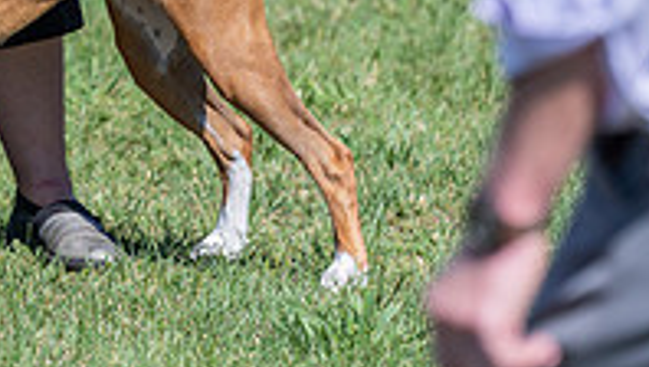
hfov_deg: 3.1
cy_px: -265
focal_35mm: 692
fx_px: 11925
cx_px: -143
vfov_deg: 1.8
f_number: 4
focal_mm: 194
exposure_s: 1/1250
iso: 100
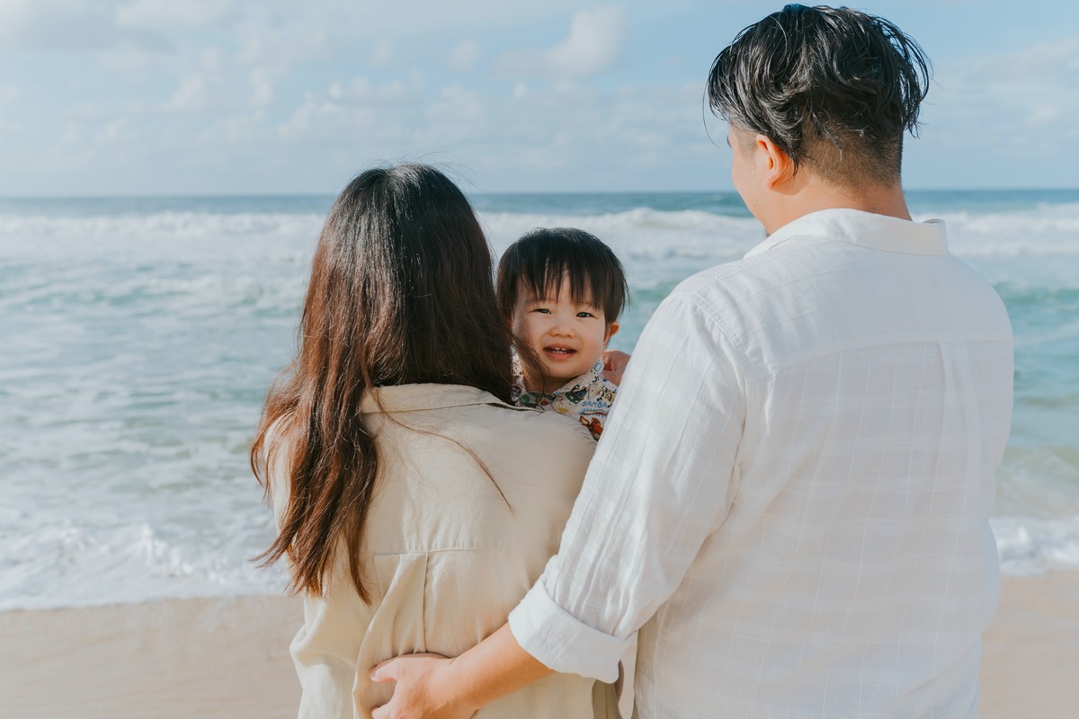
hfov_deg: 54.4
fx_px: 1049
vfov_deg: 37.9
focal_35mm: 35
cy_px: 360
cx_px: 540
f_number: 4.5
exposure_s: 1/800
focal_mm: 35
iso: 100
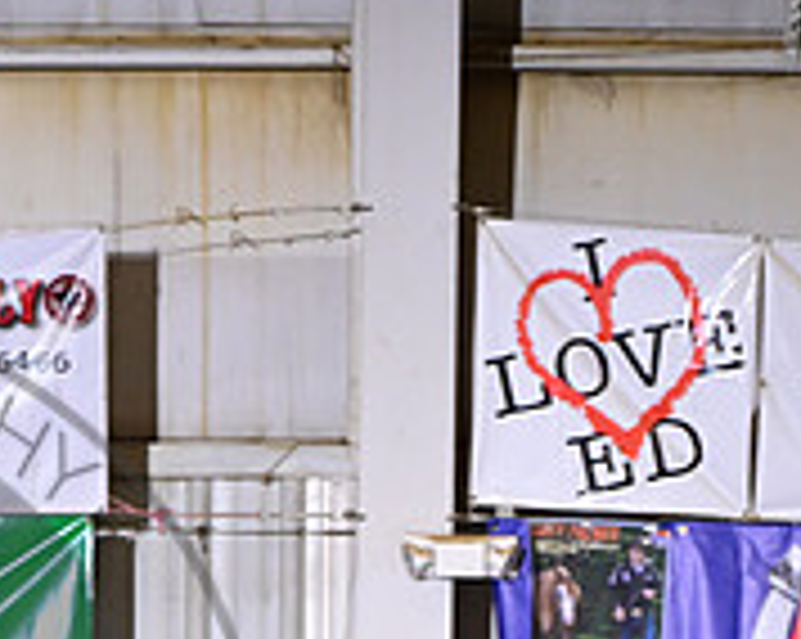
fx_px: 14516
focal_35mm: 613
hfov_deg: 3.2
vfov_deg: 2.5
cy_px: 803
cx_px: -270
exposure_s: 1/200
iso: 2500
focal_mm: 200
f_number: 4.5
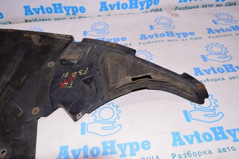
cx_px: 120
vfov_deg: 43.5
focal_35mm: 30
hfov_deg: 62.0
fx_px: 199
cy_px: 80
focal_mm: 20
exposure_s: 1/200
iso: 1600
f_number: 8
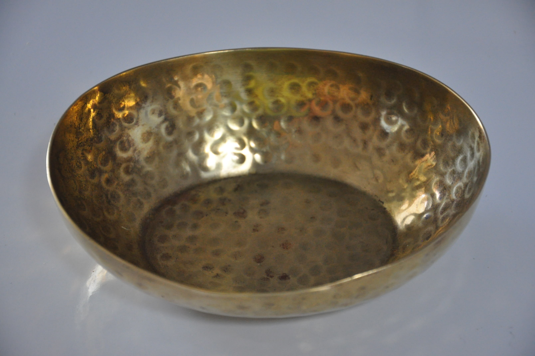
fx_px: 1892
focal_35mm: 128
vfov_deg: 10.7
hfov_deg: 16.1
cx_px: 268
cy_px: 178
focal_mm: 85
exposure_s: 1/80
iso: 1600
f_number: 5.6
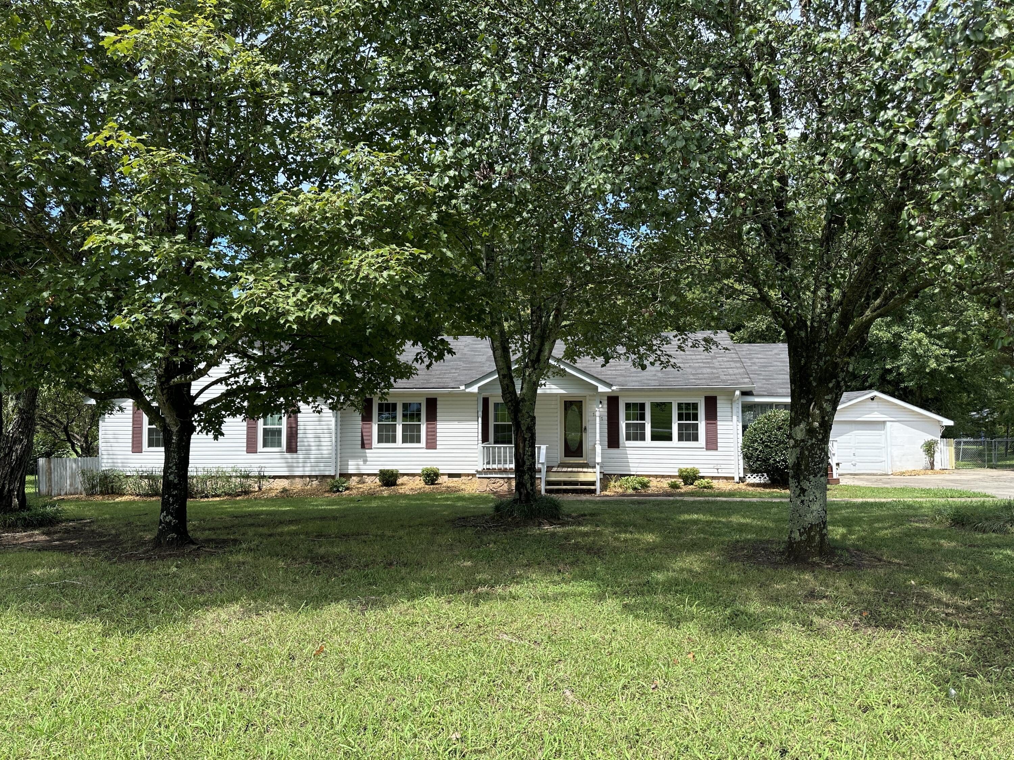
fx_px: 703
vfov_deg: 56.8
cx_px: 507
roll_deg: -0.1
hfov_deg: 71.6
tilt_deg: +1.9
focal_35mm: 24
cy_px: 380
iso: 80
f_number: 1.78
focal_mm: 6.86
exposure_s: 1/1183
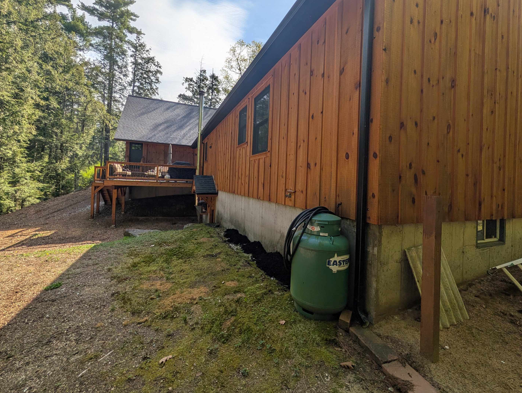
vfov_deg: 89.9
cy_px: 181
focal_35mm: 13
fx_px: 196
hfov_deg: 106.1
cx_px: 255
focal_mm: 2.02
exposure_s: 1/2786
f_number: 1.7
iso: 41
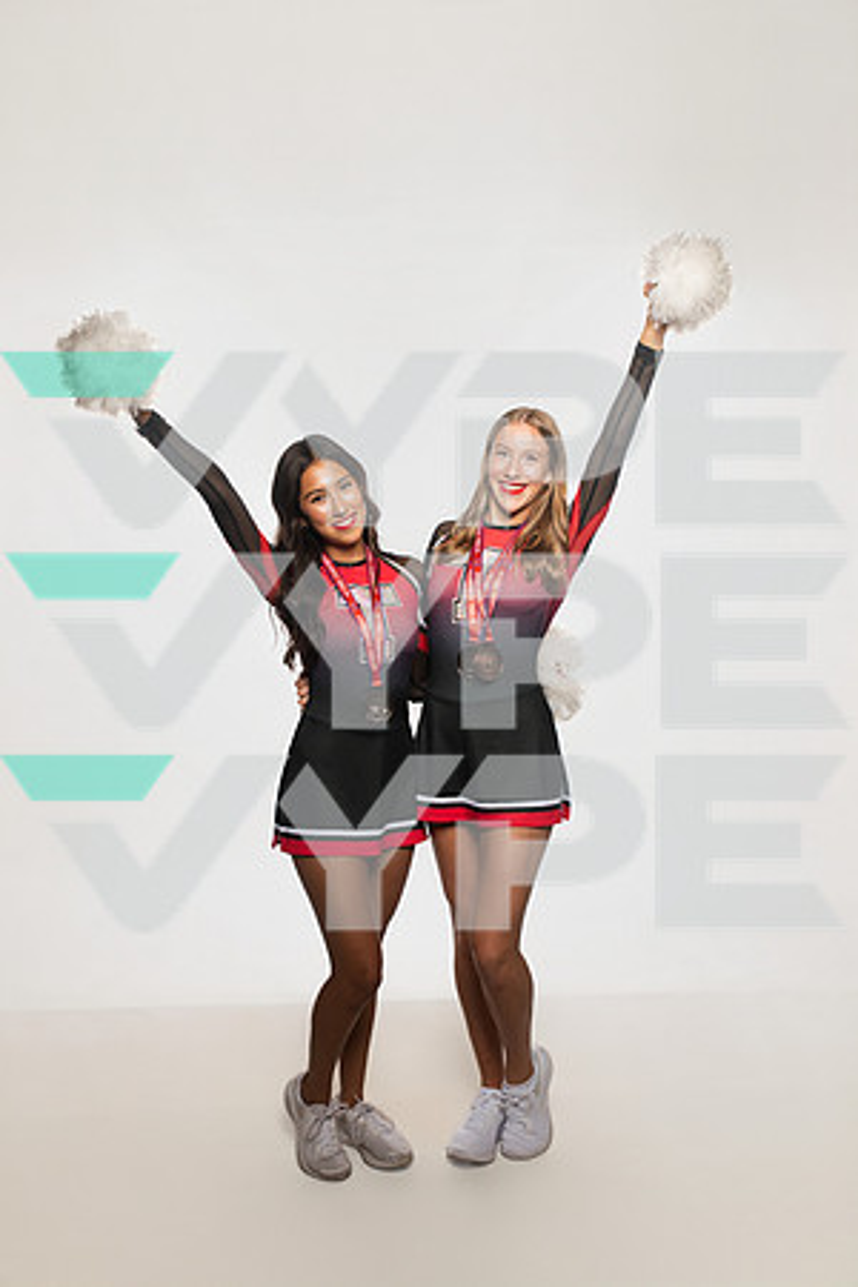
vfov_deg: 53.1
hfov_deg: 36.9
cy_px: 644
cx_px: 429
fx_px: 1287
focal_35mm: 36
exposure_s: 1/200
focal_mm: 36
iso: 500
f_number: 6.3
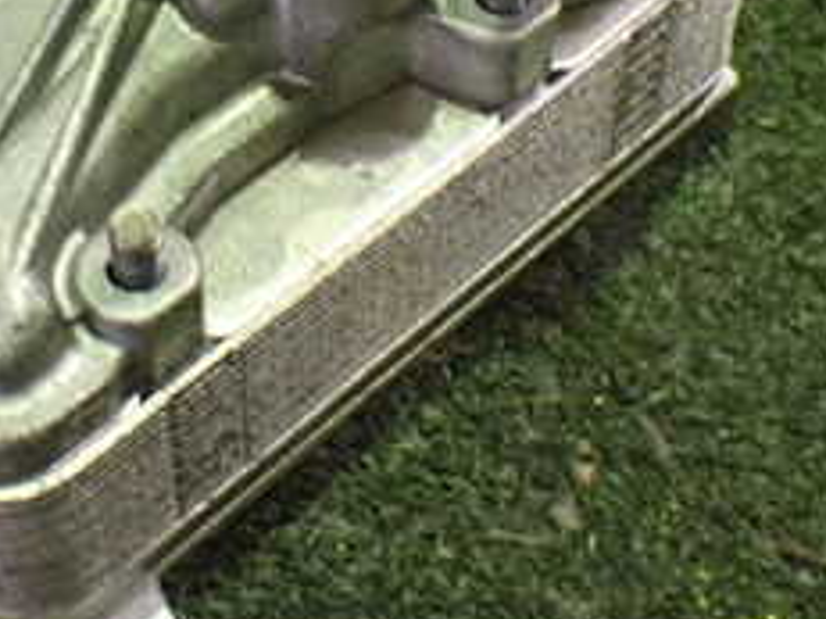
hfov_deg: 24.7
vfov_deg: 18.7
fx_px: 1860
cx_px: 204
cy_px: 104
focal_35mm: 78
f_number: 2.3
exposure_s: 1/30
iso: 800
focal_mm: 5.4
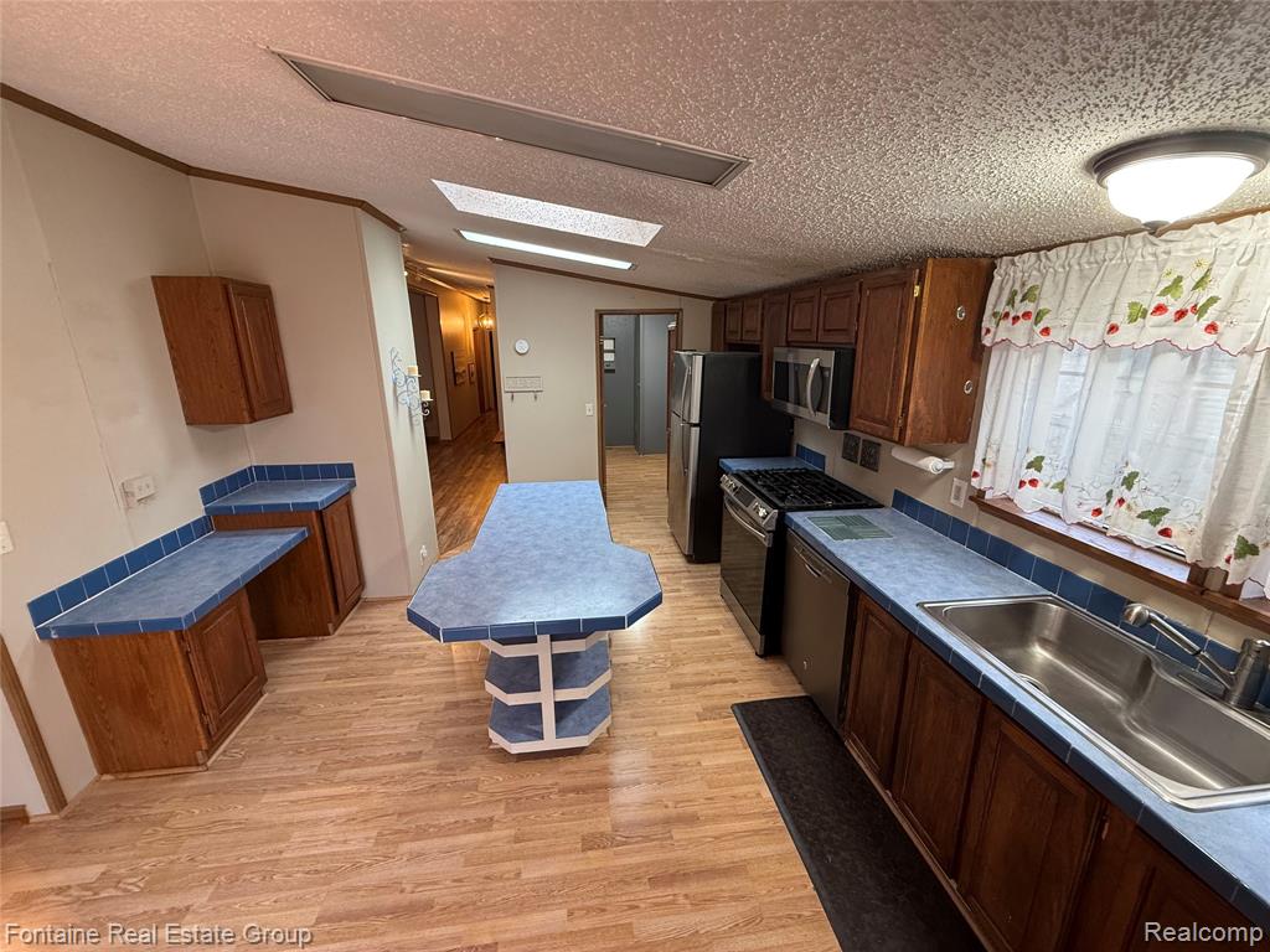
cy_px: 476
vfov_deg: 85.7
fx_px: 514
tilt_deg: -14.7
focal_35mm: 14
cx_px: 635
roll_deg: +0.4
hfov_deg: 102.1
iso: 250
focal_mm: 2.22
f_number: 2.2
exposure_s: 1/60
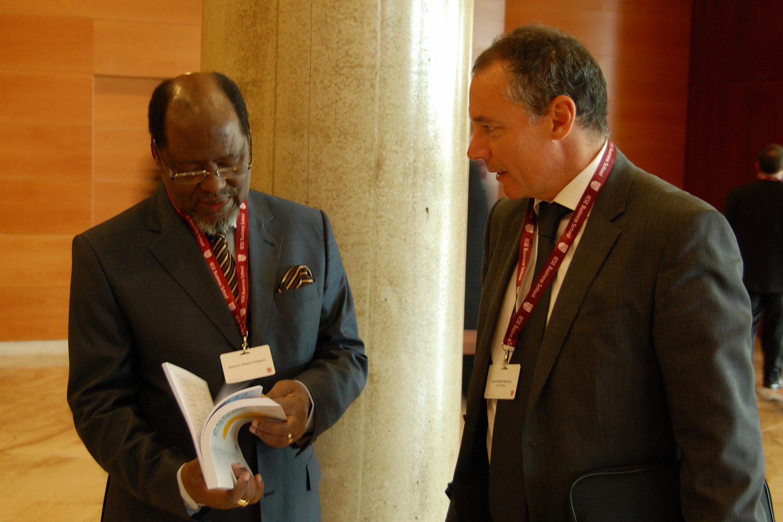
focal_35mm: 48
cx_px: 392
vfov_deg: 28.1
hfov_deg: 41.1
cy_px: 261
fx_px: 1044
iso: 400
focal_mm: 32
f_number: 4.2
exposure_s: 1/10
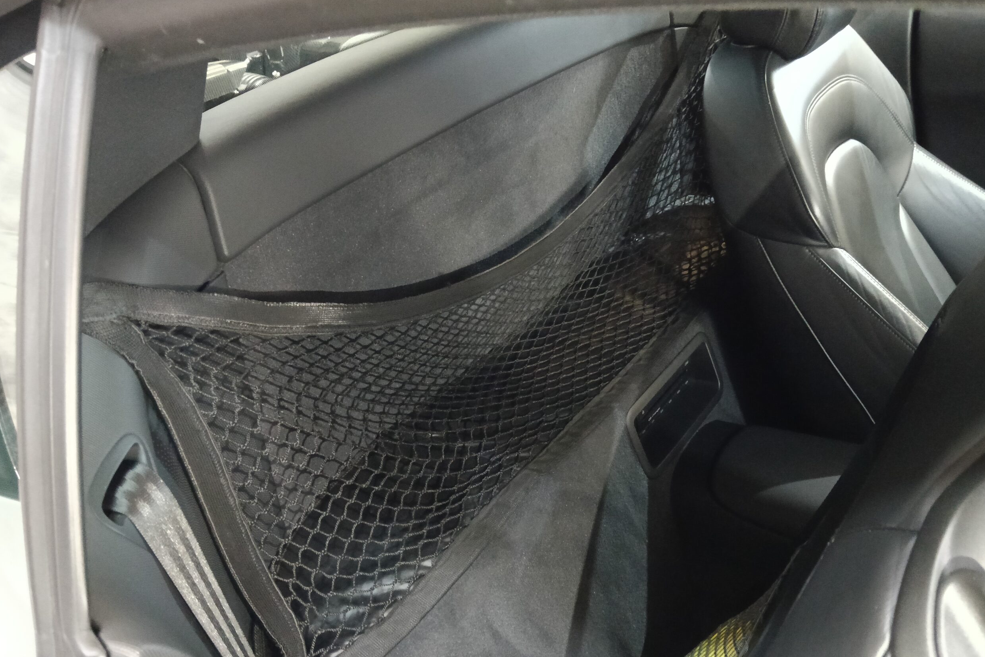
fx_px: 793
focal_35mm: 29
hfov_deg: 63.7
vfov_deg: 44.8
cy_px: 373
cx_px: 489
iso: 4000
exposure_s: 1/12.5
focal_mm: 3.98
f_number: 16
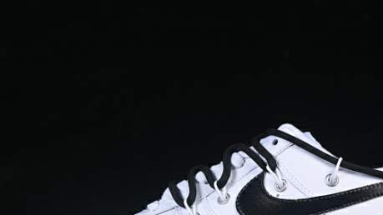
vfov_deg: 9.7
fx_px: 1269
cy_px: 183
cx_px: 251
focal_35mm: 125
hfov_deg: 17.1
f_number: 8
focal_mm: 50
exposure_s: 1/80
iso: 160
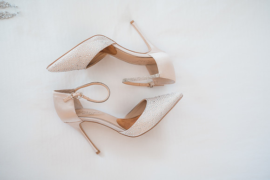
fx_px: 375
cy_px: 90
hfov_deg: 39.6
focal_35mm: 50
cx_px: 135
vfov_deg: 27.0
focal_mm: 50
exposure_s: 1/80
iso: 640
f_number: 2.2
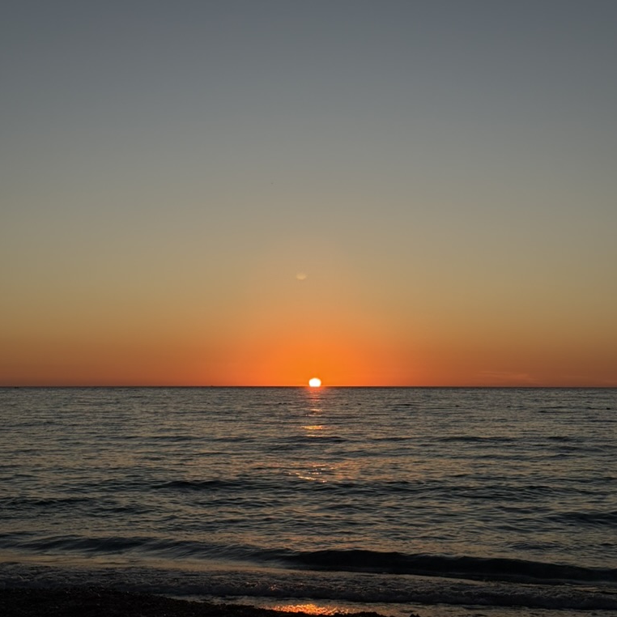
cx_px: 309
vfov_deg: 30.0
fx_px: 1149
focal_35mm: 57
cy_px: 332
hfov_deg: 30.0
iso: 80
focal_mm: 6.76
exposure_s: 1/5208
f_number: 1.78
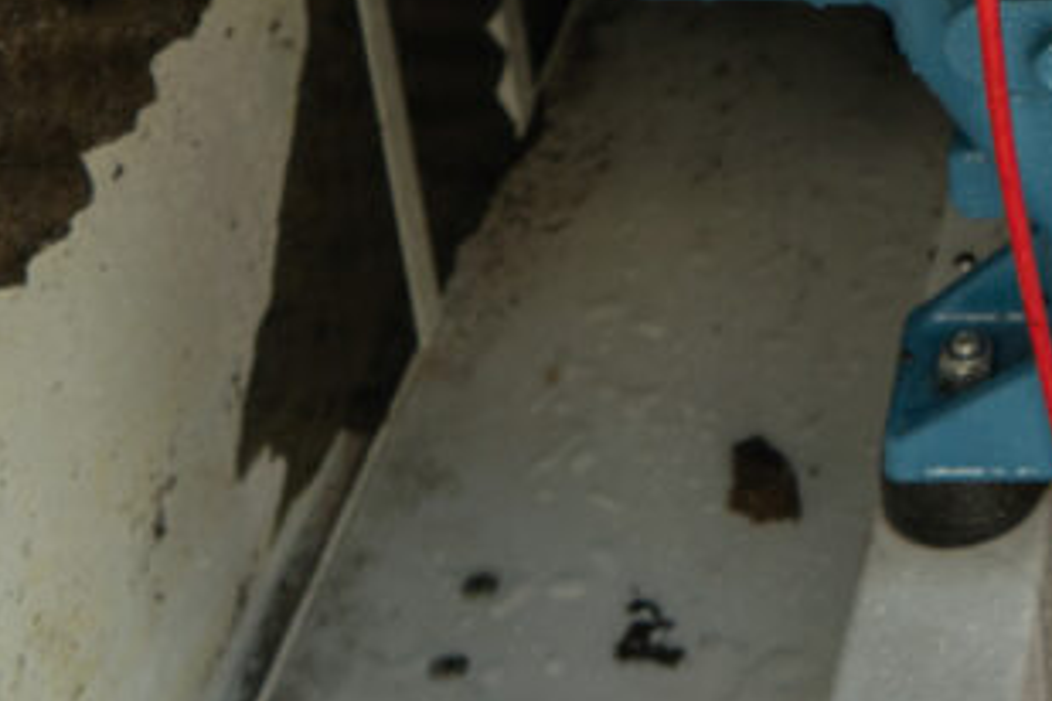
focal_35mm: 106
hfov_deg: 18.0
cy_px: -417
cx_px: 1375
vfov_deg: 12.2
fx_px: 3097
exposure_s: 1/40
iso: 100
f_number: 6.3
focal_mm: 32
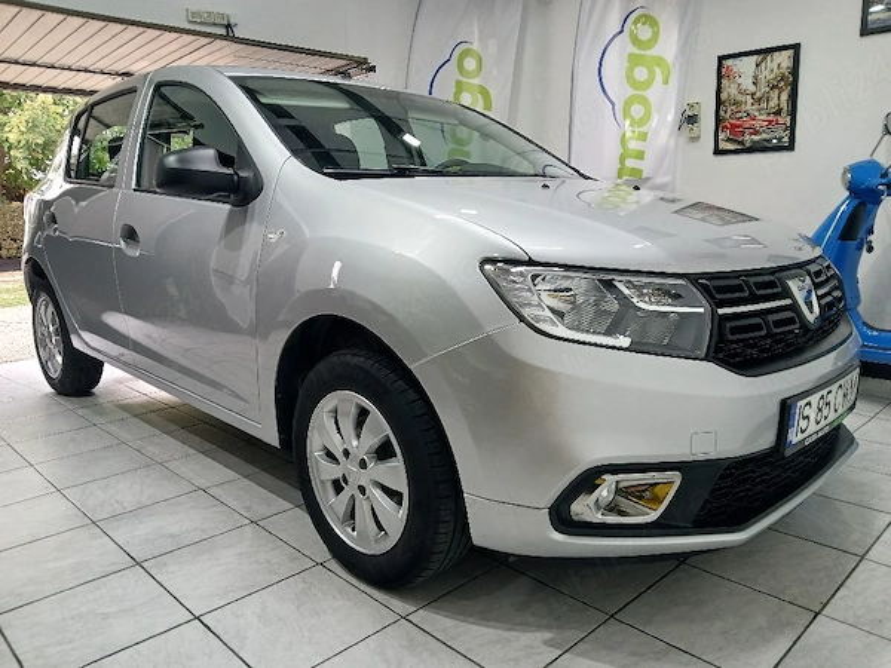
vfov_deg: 53.1
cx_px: 446
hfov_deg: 67.3
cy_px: 334
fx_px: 669
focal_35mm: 26
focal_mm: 3.98
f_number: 1.8
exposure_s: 1/50.3
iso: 80
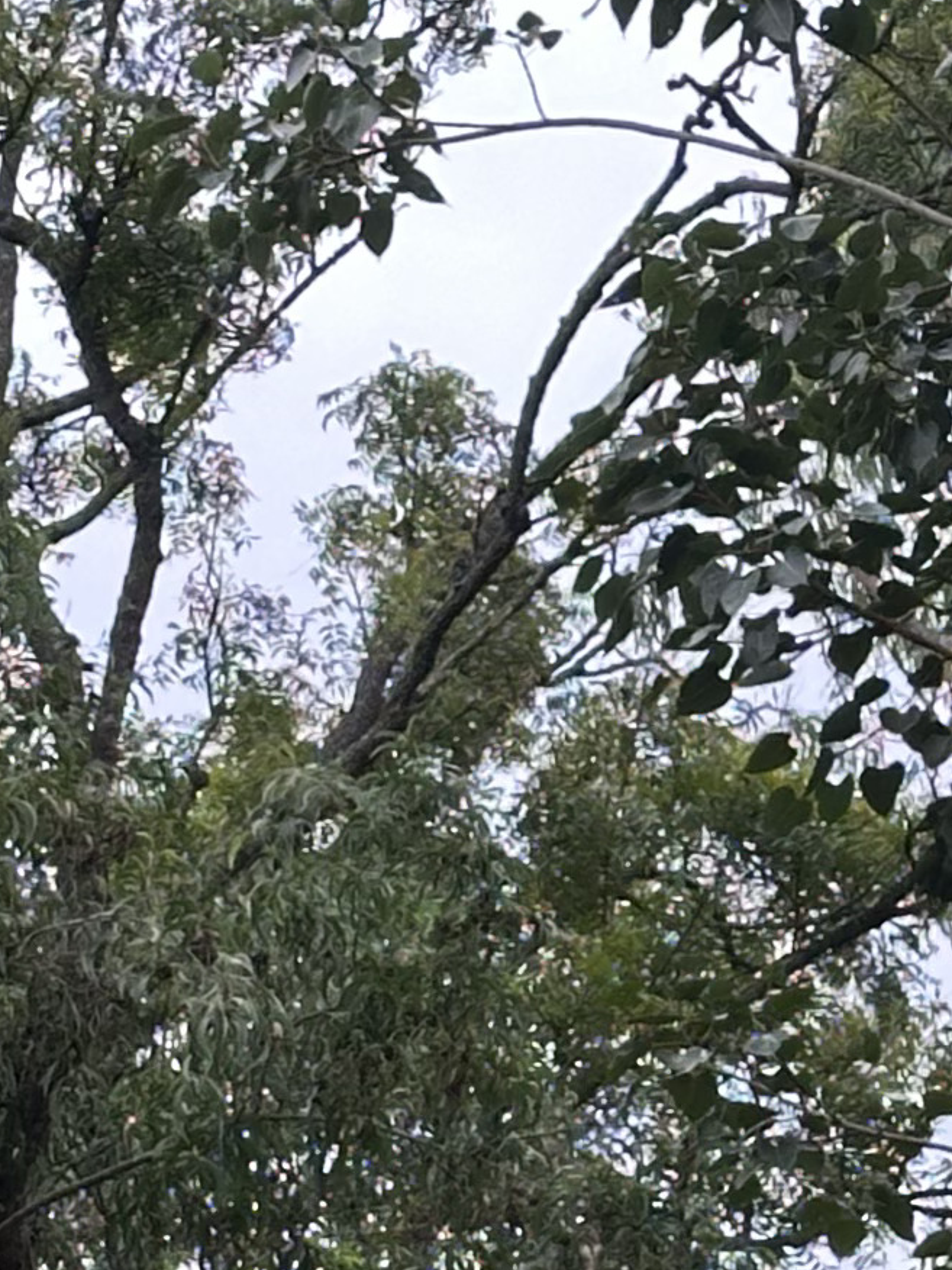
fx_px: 8104
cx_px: 554
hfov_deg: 6.7
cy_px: 1602
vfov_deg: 8.8
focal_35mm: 221
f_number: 1.78
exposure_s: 1/276
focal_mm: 6.86
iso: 64
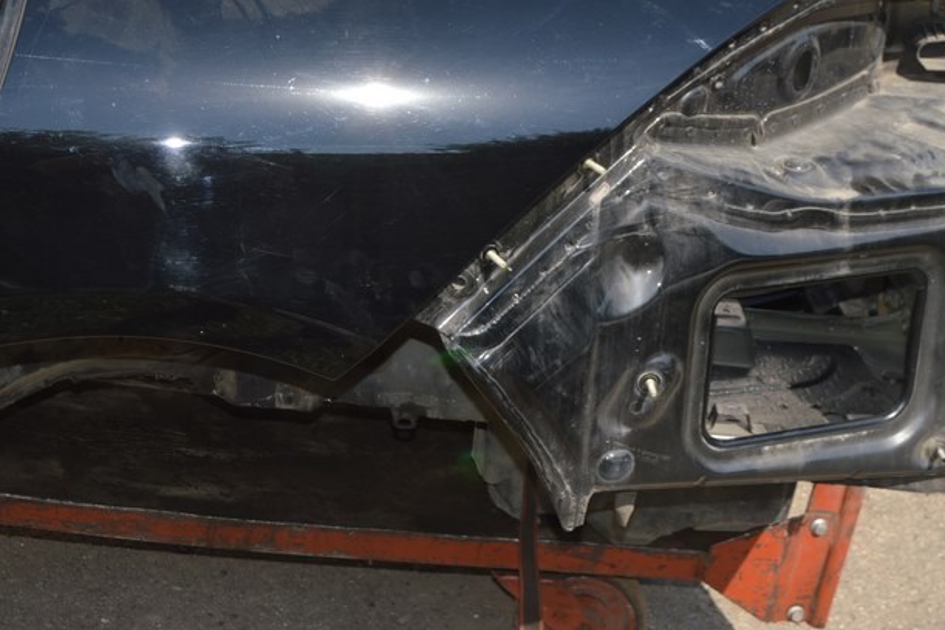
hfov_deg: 27.6
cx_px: 297
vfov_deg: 18.5
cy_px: 104
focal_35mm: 73
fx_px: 1911
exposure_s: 1/200
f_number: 9
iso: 100
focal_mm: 29
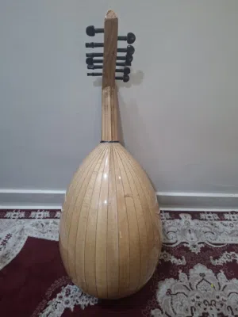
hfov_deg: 58.9
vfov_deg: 73.9
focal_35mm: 23
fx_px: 211
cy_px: 158
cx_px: 119
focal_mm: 5.54
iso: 160
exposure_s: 1/60
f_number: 1.8
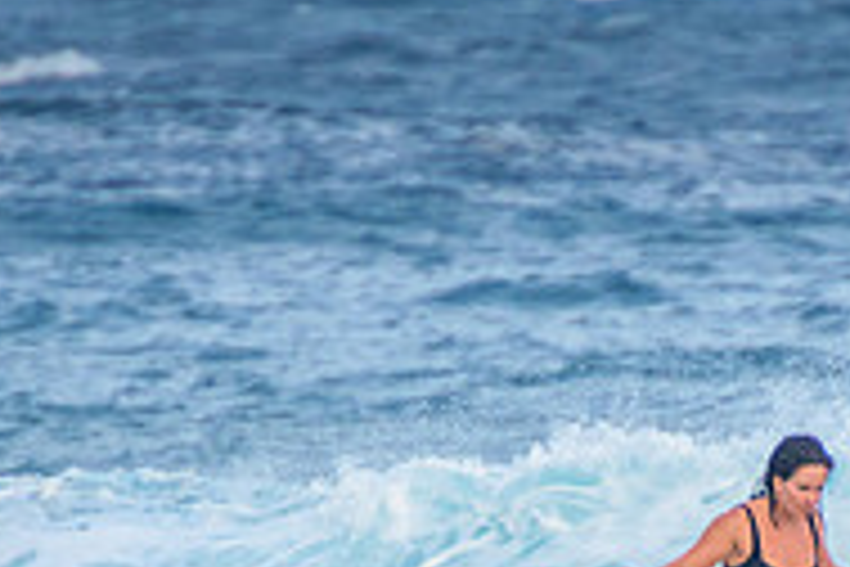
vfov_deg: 0.7
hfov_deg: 1.1
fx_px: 44527
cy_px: 763
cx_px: 801
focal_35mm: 1886
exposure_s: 1/1600
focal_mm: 400
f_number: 5.6
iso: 640
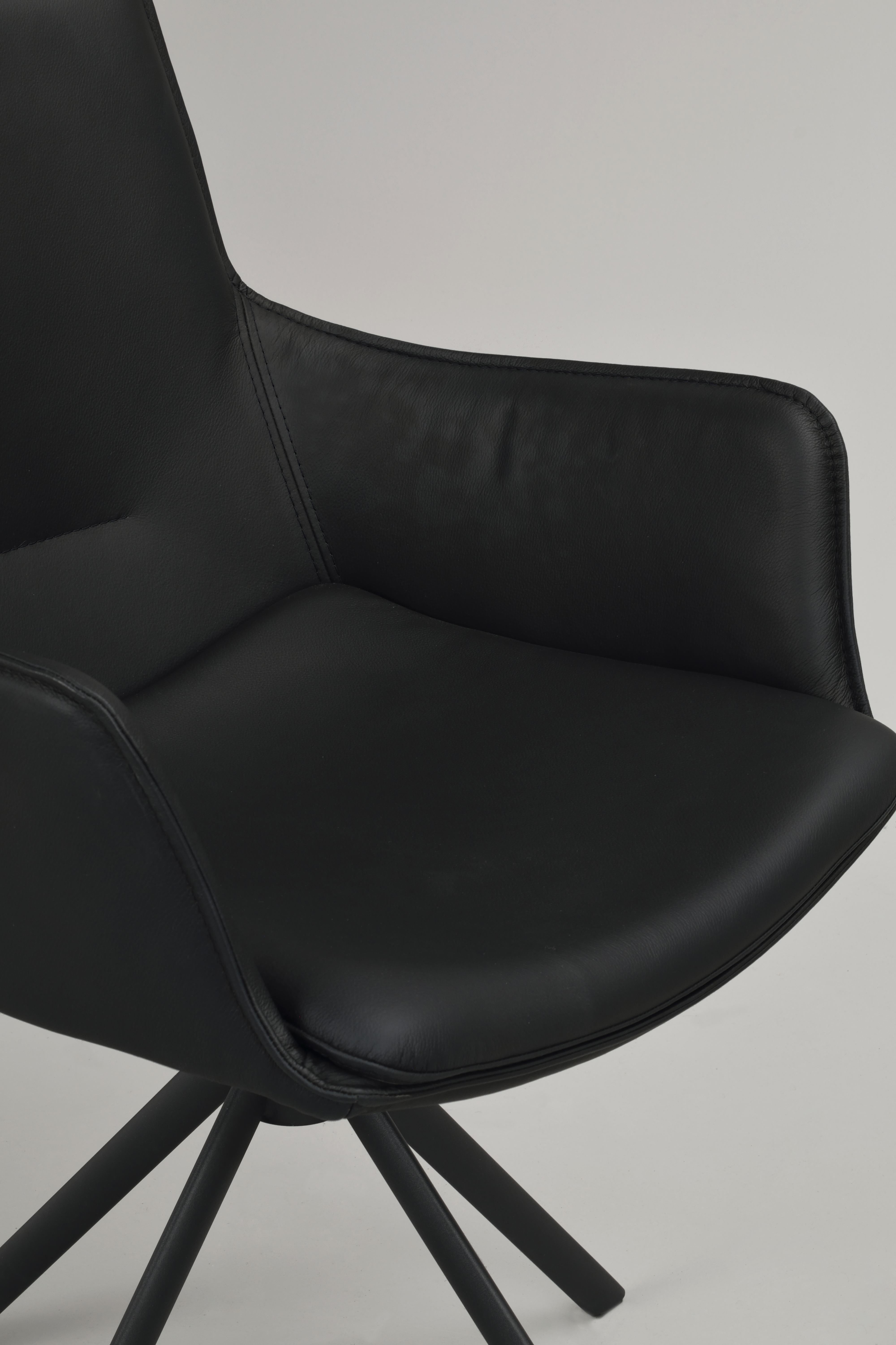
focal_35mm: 75
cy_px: 672
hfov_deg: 18.2
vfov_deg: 27.0
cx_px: 448
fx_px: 2800
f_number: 16
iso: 100
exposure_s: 1/160
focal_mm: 50
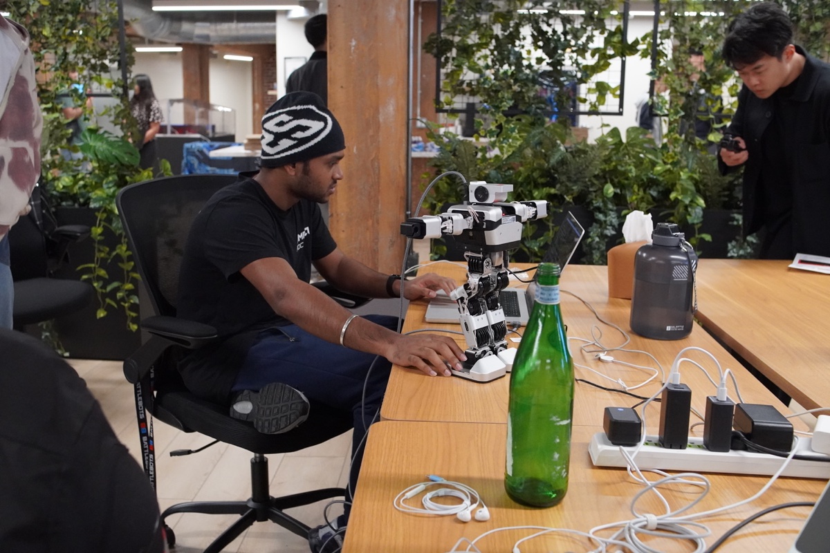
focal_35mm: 34
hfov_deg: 55.1
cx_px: 415
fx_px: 795
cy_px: 276
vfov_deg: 38.4
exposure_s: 1/160
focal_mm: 23
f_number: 4
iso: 4000
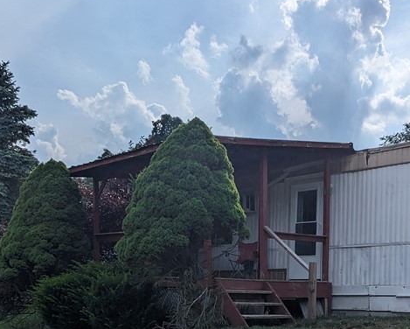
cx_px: 234
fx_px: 619
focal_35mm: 51
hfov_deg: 36.6
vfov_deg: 28.3
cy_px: 310
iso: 47
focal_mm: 6.81
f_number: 1.85
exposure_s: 1/7092
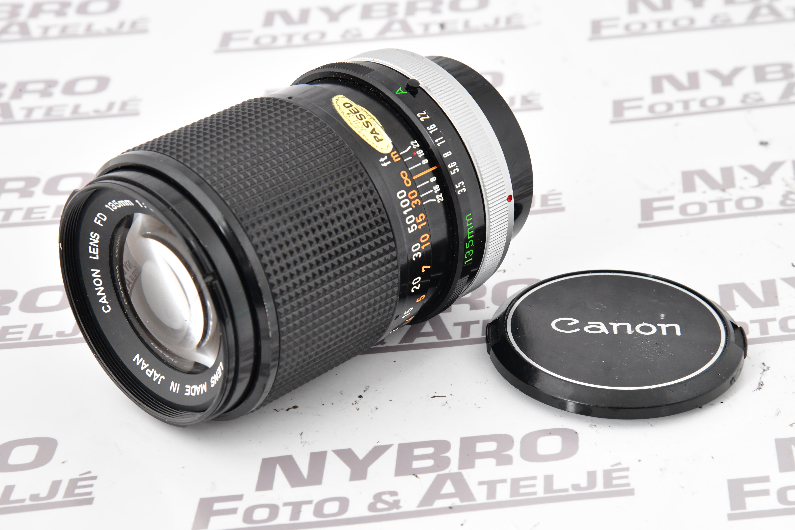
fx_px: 2650
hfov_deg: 17.1
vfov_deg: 11.4
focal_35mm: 120
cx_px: 398
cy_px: 265
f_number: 16
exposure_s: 1/100
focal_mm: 120
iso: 3200
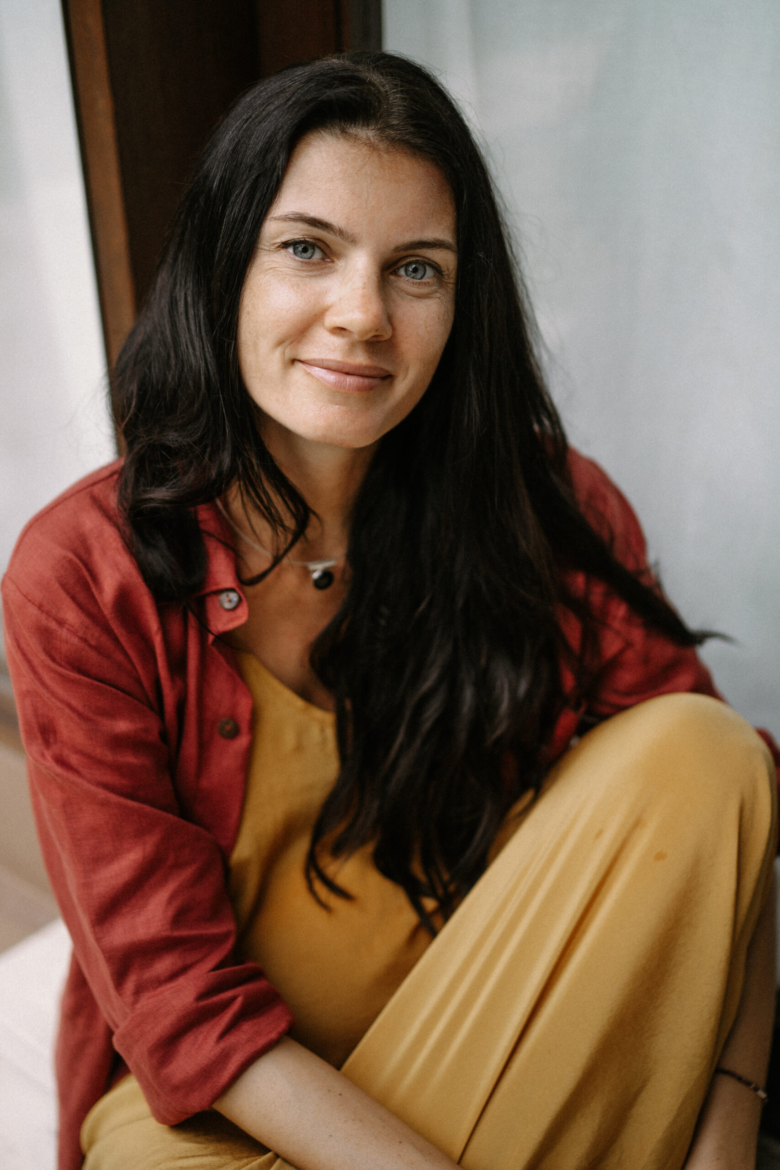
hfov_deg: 24.6
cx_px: 390
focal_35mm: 55
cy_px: 585
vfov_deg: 36.2
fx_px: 1787
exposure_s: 1/200
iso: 200
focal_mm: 55
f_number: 1.8
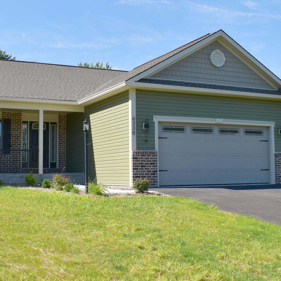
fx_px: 441
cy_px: 127
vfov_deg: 35.3
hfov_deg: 35.3
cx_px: 124
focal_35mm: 48
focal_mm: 18
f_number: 10
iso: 100
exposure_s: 1/200
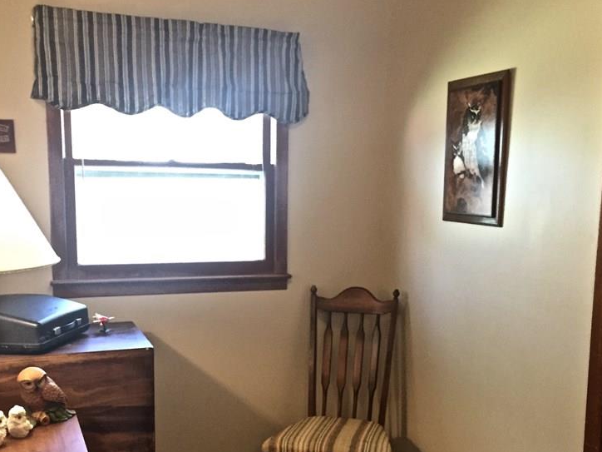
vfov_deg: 34.9
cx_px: 311
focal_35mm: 41
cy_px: 291
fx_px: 713
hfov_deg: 45.8
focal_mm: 4.15
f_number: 2.2
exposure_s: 1/30
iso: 200
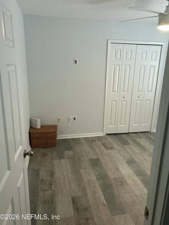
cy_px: 111
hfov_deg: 51.3
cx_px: 87
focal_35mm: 27
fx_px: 176
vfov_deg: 65.3
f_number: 1.5
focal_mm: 5.7
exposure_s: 1/120
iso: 125
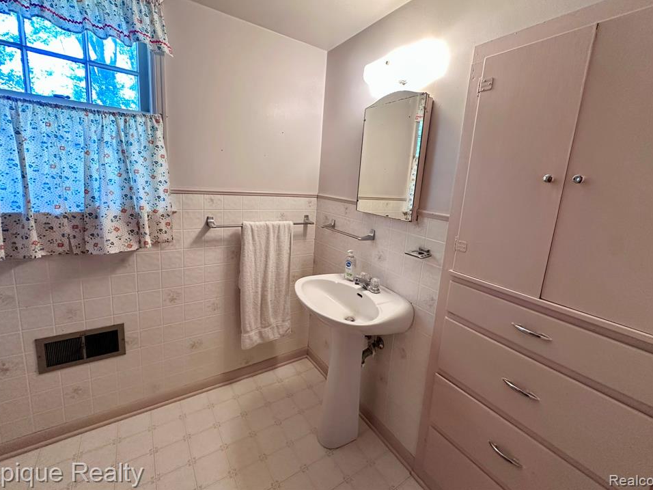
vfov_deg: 81.6
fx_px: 283
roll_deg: -4.3
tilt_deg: -10.1
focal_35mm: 15
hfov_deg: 98.2
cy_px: 229
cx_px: 329
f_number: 2.2
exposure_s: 1/60
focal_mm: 2.22
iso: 200
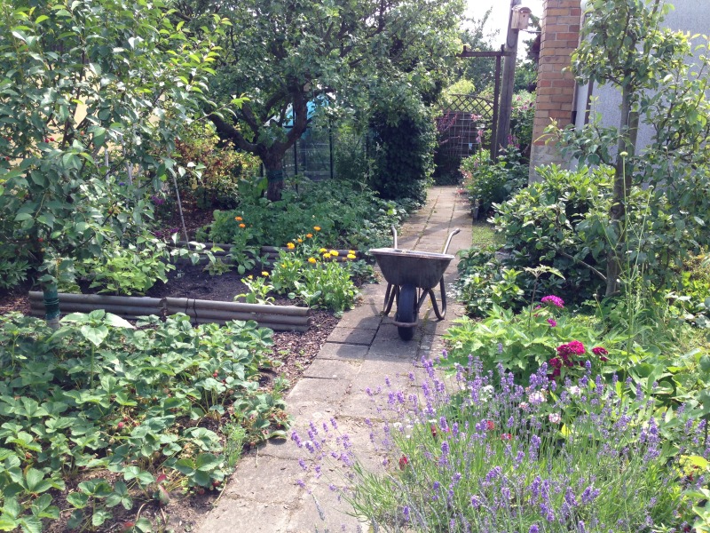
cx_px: 355
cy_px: 266
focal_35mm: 33
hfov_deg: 55.4
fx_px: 677
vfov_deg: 42.9
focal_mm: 4.12
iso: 50
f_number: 2.4
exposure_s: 1/249
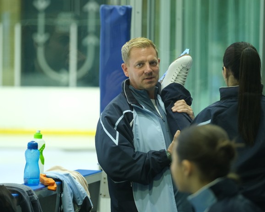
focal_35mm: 238
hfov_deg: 8.1
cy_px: 106
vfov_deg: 6.5
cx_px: 124
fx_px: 1867
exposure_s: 1/250
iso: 3200
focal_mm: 140
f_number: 3.2
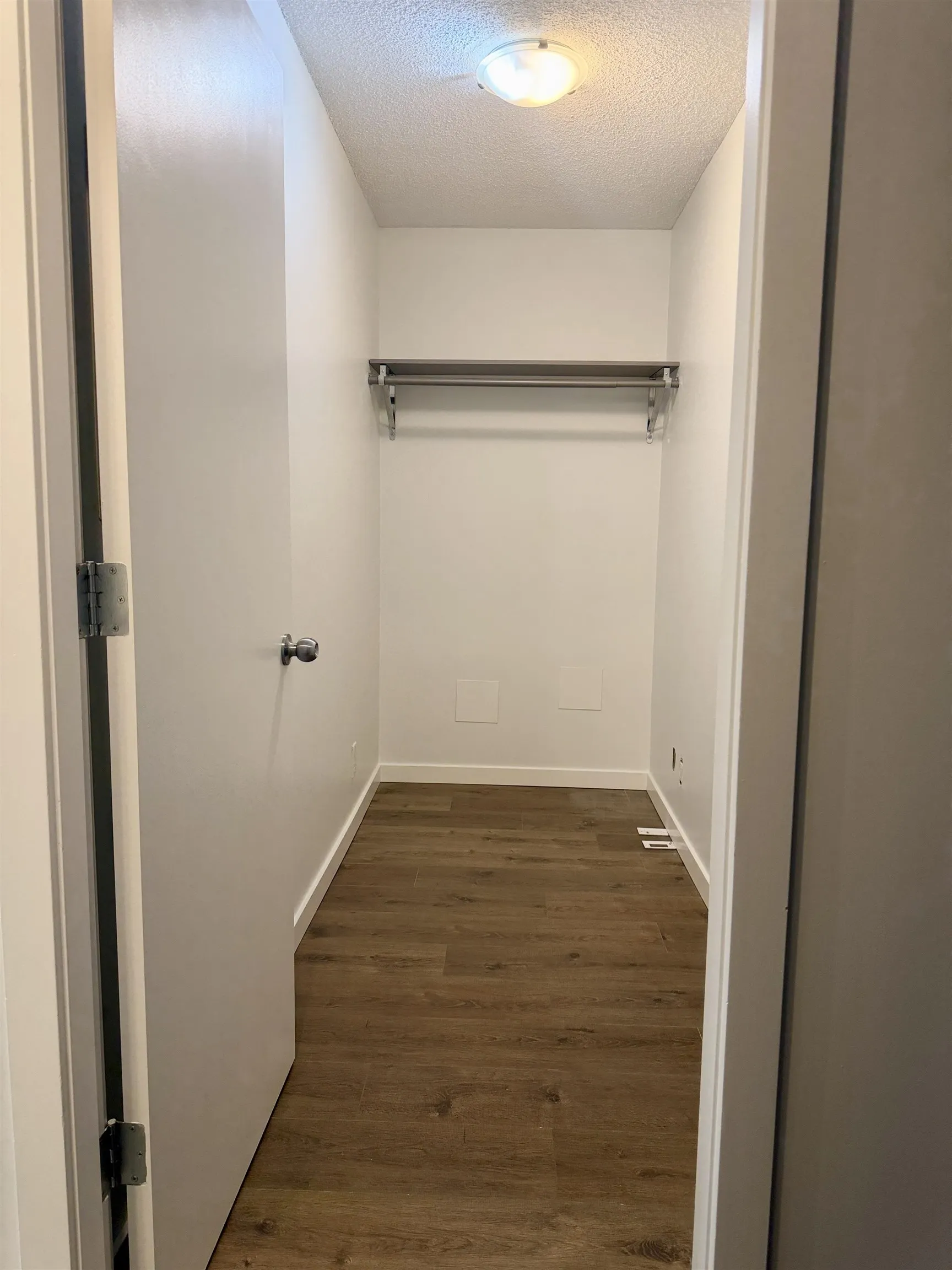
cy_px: 635
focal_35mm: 24
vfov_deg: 71.6
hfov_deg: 56.8
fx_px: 880
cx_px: 476
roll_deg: -0.5
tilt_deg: -7.3
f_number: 1.78
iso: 125
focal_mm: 6.76
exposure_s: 1/60
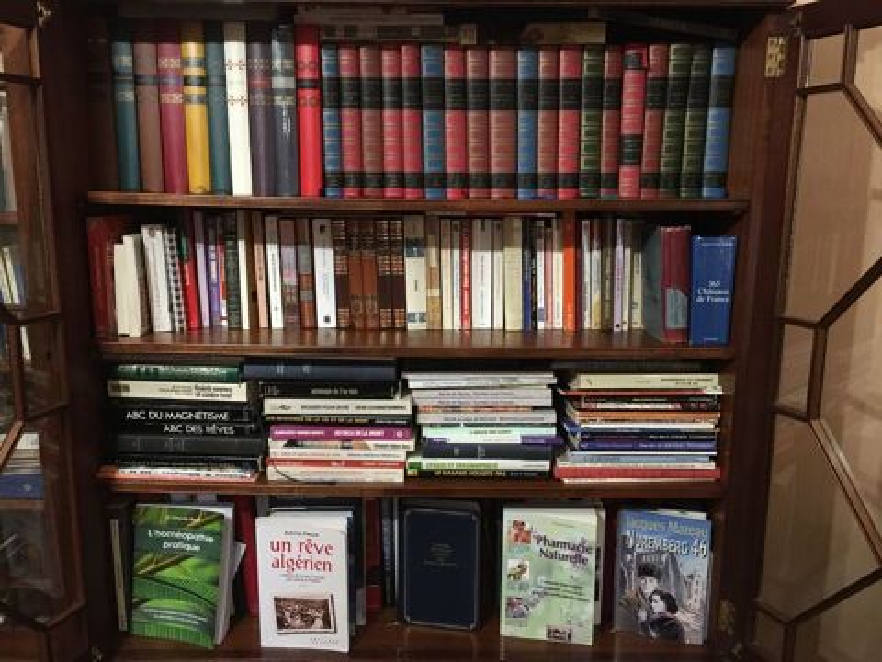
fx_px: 739
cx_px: 441
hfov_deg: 61.7
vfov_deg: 48.2
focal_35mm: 29
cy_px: 331
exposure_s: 1/17
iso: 250
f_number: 2.2
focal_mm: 4.15
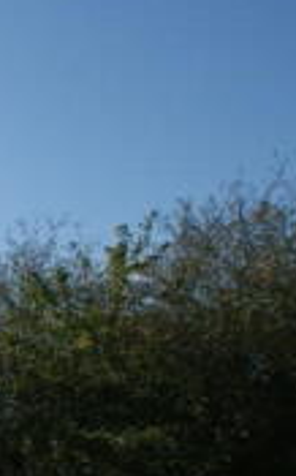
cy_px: 513
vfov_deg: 29.6
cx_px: -490
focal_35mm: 63
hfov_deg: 12.9
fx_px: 814
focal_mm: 11
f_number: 10
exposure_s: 1/400
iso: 200
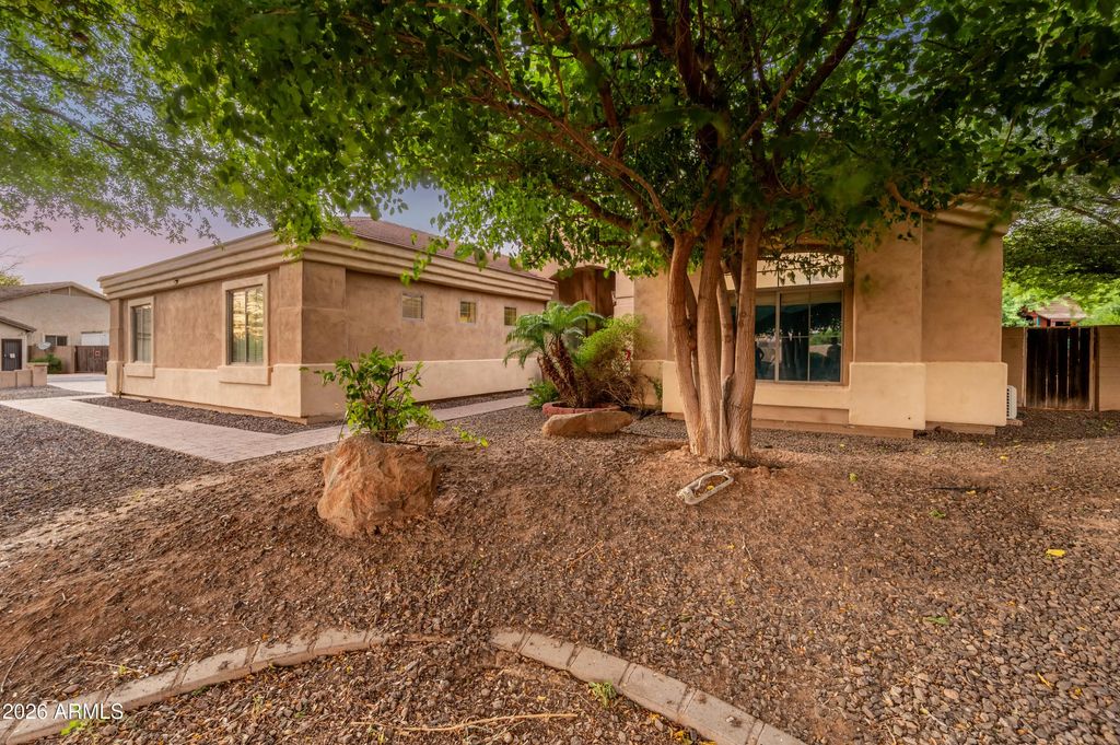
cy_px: 372
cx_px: 560
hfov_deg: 104.3
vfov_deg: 81.1
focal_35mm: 14
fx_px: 435
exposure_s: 1/10
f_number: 8
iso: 125
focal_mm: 14
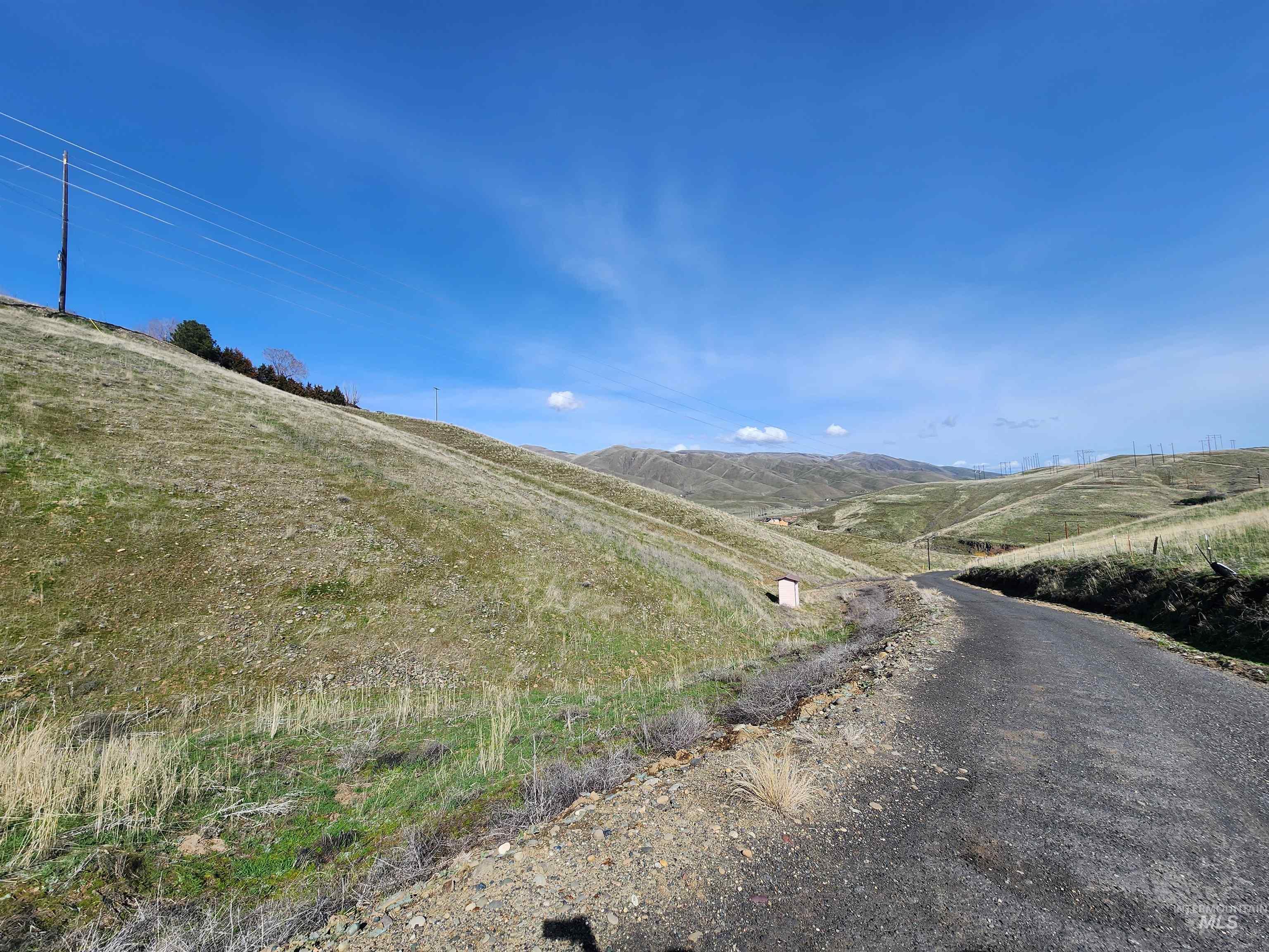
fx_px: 477
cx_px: 634
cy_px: 476
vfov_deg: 89.9
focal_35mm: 13
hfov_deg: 106.2
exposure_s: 1/2271
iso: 50
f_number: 2.2
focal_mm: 2.2
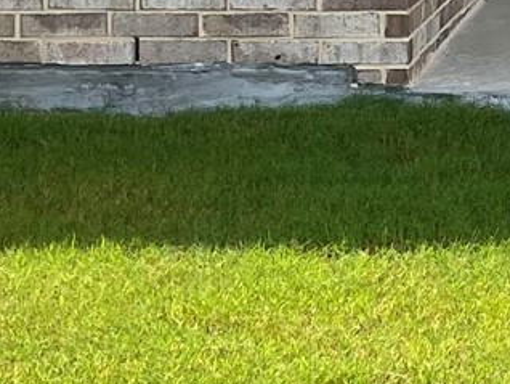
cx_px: 973
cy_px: -265
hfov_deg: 11.3
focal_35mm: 161
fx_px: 2374
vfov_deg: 8.9
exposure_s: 1/1821
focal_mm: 5.1
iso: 32
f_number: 1.6
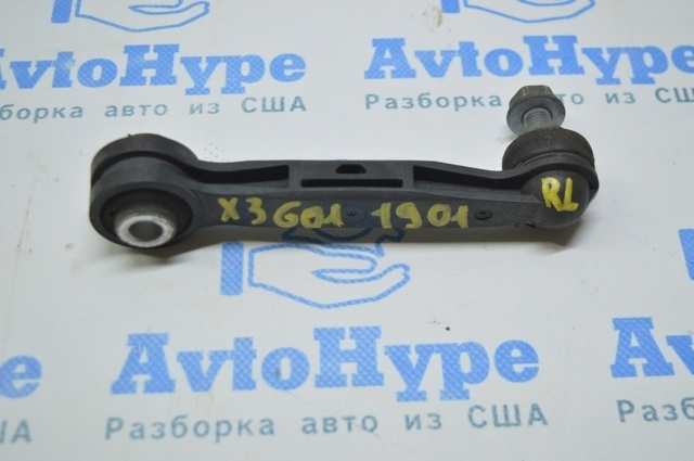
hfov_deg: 35.1
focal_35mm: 57
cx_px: 347
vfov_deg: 23.7
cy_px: 230
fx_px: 1097
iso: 400
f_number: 4.8
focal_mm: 38
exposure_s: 1/40
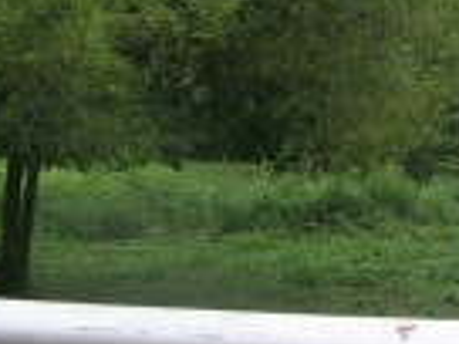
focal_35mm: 100
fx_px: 1326
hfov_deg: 18.8
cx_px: 520
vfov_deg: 14.6
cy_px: 30
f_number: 5.6
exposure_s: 1/180
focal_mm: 5.6
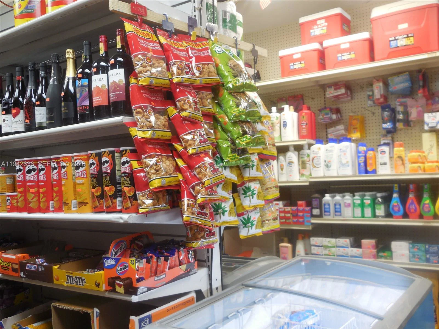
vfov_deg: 41.8
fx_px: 431
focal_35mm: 34
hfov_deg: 54.0
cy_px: 164
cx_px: 220
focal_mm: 6.1
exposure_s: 1/30
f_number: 3.4
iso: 160
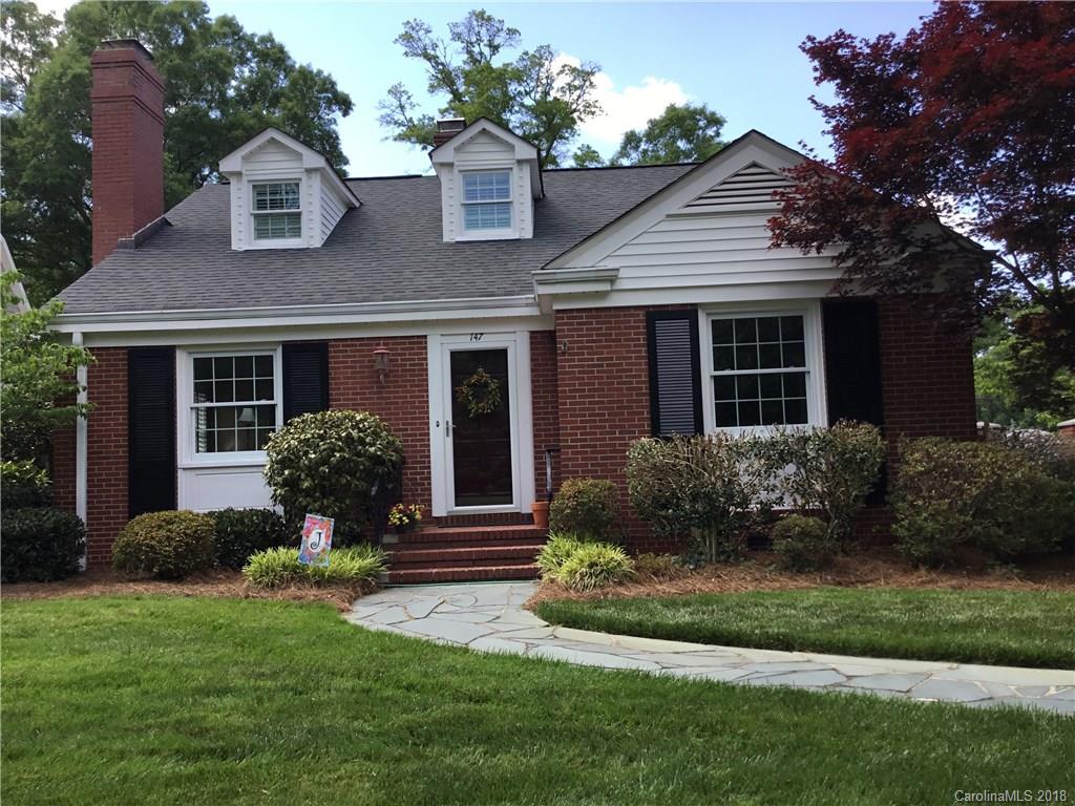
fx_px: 963
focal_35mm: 31
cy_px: 403
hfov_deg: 58.4
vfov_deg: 45.4
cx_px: 538
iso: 25
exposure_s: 1/374
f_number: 2.4
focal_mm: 3.3
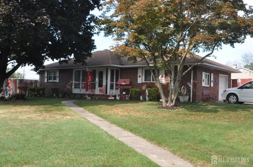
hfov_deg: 53.2
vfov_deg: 36.7
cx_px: 126
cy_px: 84
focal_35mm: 36
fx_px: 252
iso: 200
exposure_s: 1/180
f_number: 6.7
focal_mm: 24
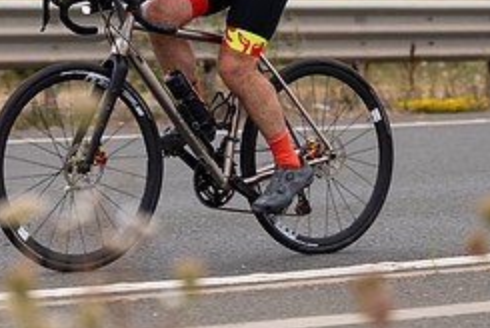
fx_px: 2576
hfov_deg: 10.8
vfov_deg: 7.3
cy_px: 3
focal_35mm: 189
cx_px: 137
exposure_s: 1/800
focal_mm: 70
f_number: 2.8
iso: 100
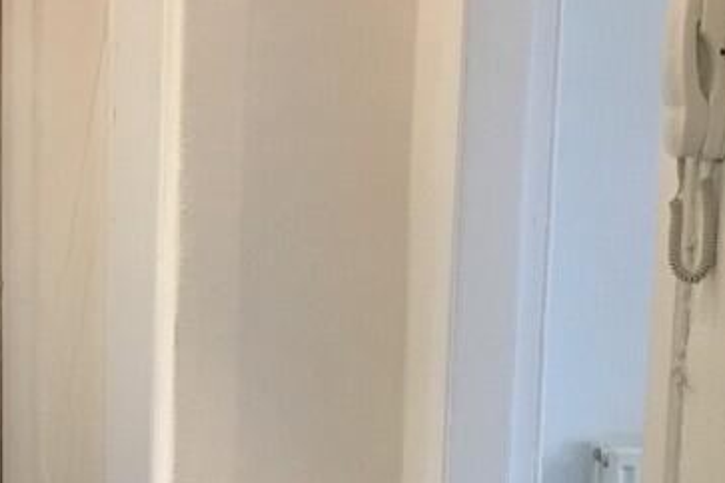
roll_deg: +0.3
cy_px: 297
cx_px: -108
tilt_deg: -7.6
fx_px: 1712
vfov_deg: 16.1
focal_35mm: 85
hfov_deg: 22.3
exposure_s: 1/33
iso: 200
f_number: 2.2
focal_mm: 4.15
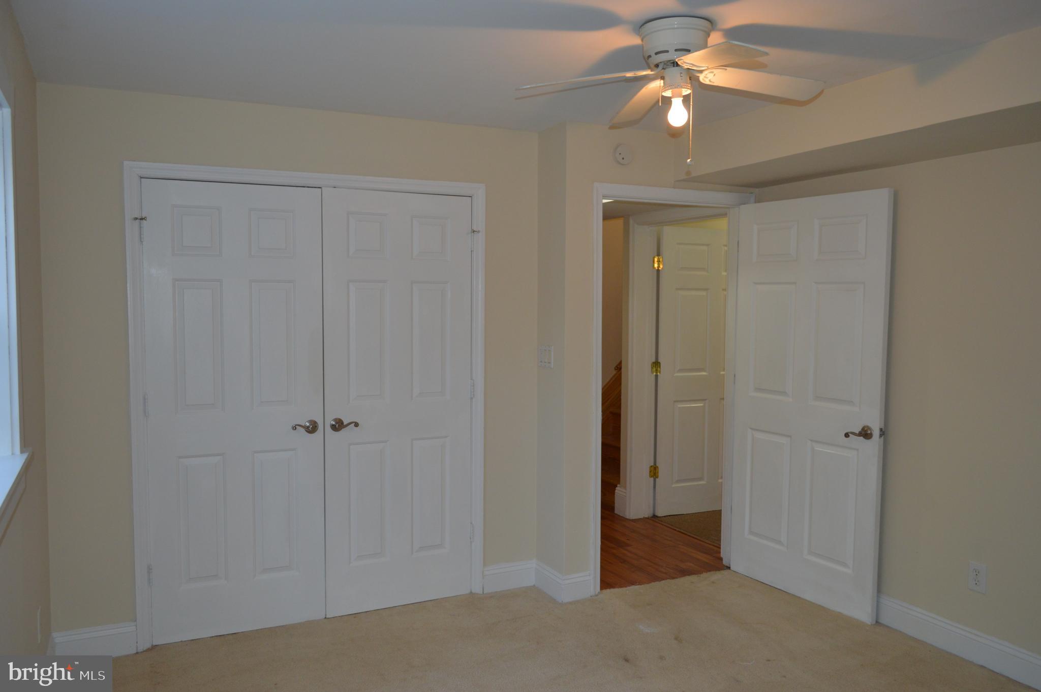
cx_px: 520
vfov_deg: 47.8
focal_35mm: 27
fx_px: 780
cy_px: 346
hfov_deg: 67.4
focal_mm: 18
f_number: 4
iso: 400
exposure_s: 1/125
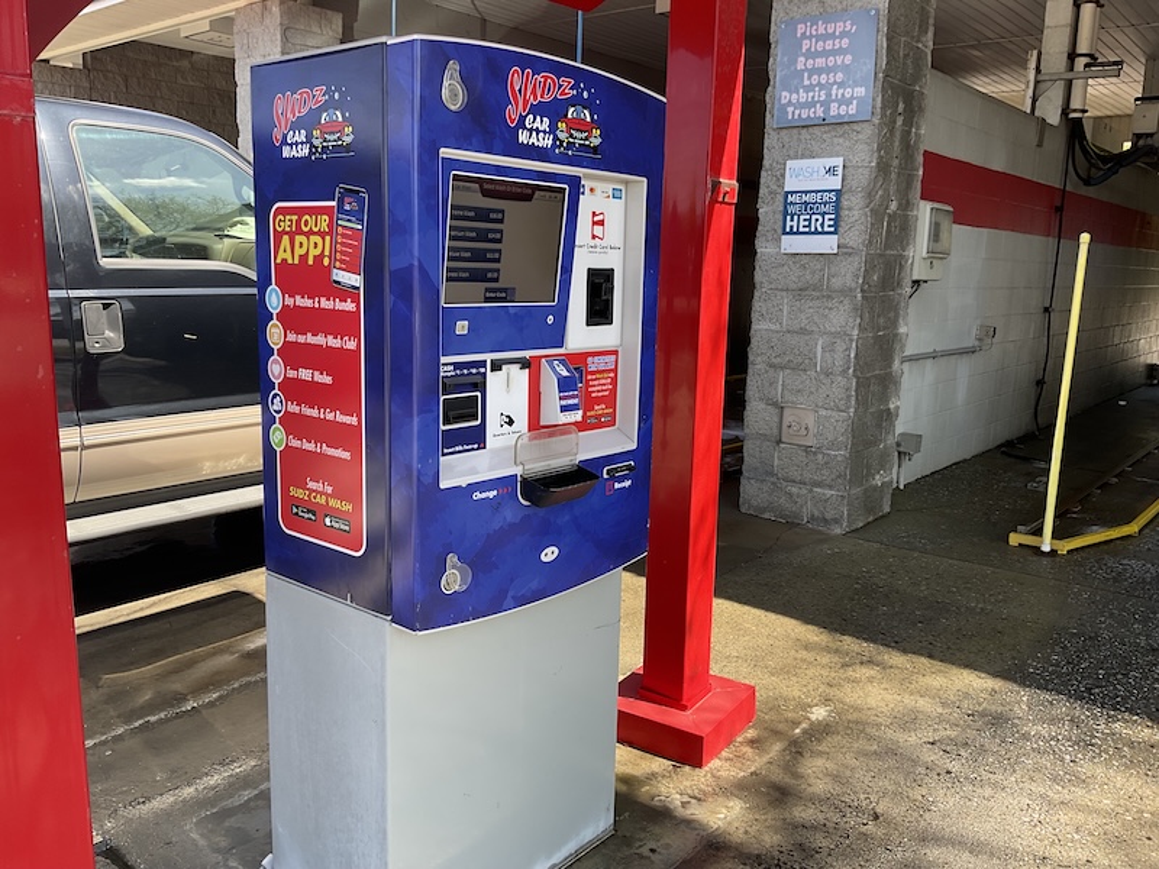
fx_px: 971
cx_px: 580
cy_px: 434
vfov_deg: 48.2
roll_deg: -2.3
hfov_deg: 61.7
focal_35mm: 29
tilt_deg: -9.7
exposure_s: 1/269
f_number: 1.8
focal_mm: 3
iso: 16
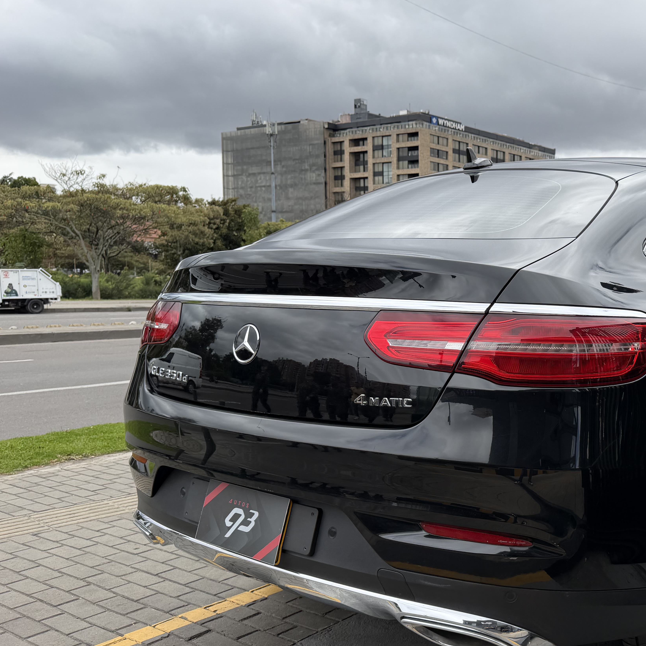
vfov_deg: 44.9
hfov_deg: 42.8
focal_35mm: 37
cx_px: 522
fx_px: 781
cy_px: 357
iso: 80
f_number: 1.78
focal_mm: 6.76
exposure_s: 1/2703
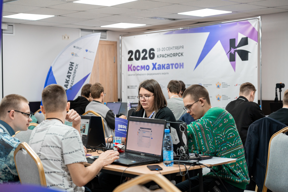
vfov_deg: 22.6
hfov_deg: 33.4
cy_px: 96
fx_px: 481
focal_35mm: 60
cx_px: 144
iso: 640
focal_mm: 60.1
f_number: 2.8
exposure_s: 1/125
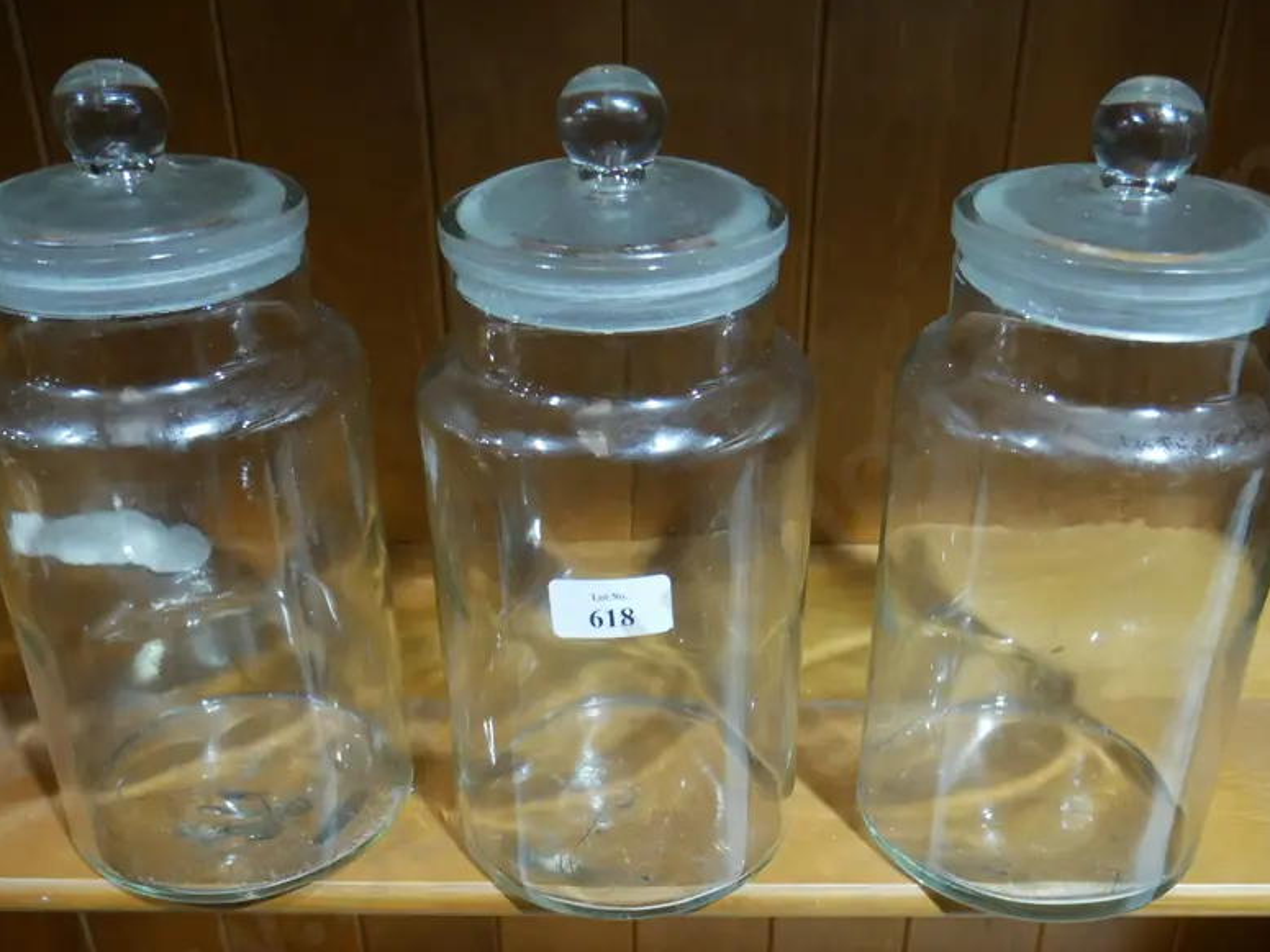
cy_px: 624
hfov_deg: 50.1
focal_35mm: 37
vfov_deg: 38.3
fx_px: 1357
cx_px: 680
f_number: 3.5
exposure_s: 1/60
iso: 1000
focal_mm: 14
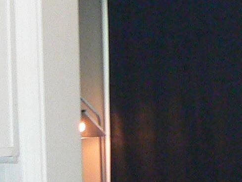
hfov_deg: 9.2
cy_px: 271
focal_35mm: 208
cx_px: 365
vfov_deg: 7.0
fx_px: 1455
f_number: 2.8
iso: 200
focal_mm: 6
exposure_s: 1/20
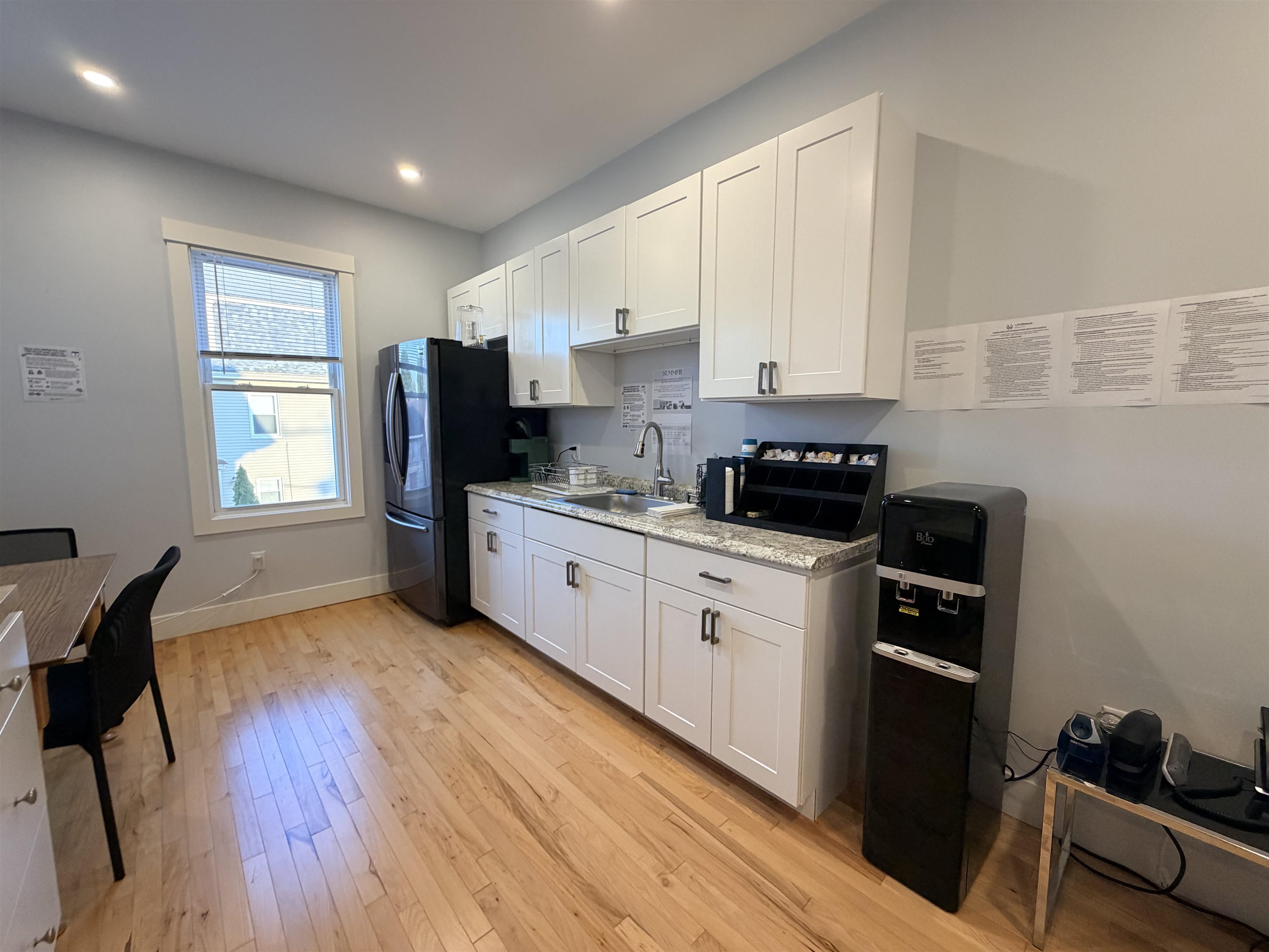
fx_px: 513
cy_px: 476
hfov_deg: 102.1
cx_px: 634
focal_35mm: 14
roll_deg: -0.1
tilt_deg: -6.1
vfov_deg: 85.7
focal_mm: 2.22
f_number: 2.2
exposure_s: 1/120
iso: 320
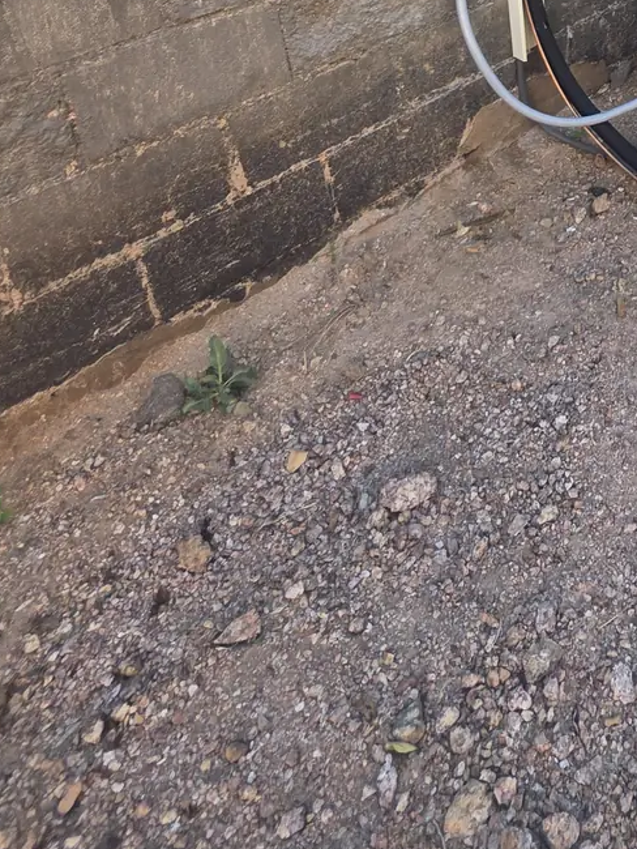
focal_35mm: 32
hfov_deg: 38.7
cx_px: 649
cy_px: -20
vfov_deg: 46.5
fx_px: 785
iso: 64
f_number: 1.9
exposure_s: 1/120
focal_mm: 2.2
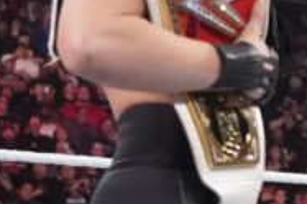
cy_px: 215
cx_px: 673
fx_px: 1915
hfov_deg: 8.5
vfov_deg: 6.1
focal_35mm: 225
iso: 12800
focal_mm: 41
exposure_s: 1/640
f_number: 4
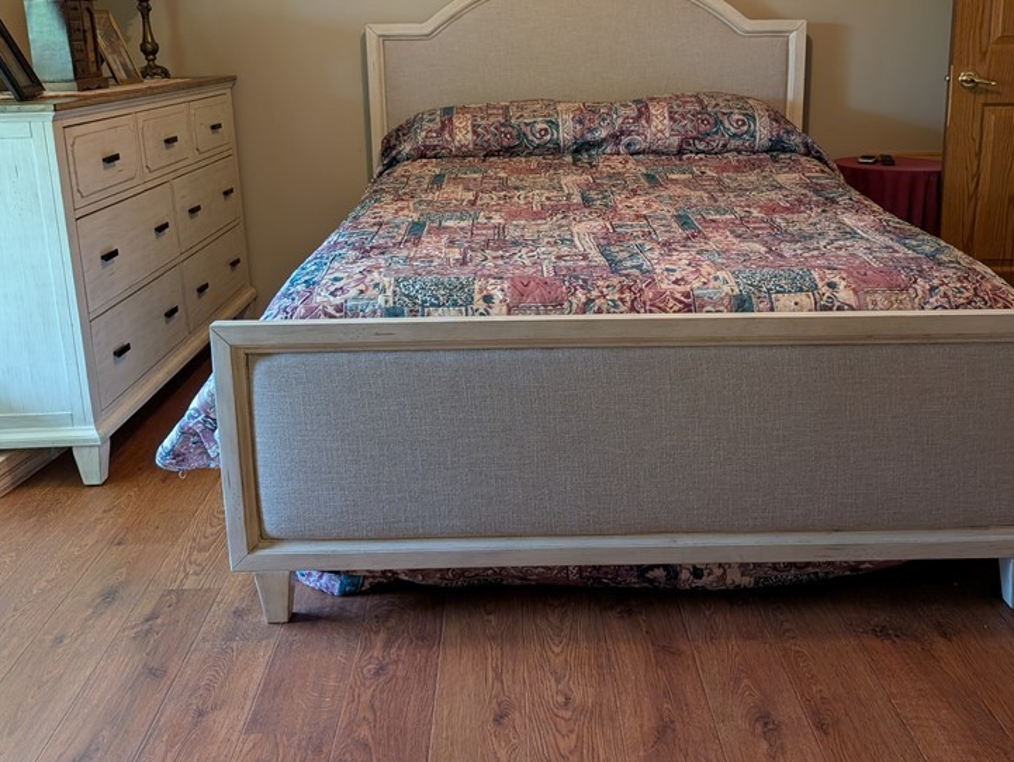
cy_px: 259
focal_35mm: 34
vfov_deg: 41.4
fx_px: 997
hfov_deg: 53.8
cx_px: 558
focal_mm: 6.9
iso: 124
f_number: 1.68
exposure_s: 1/24
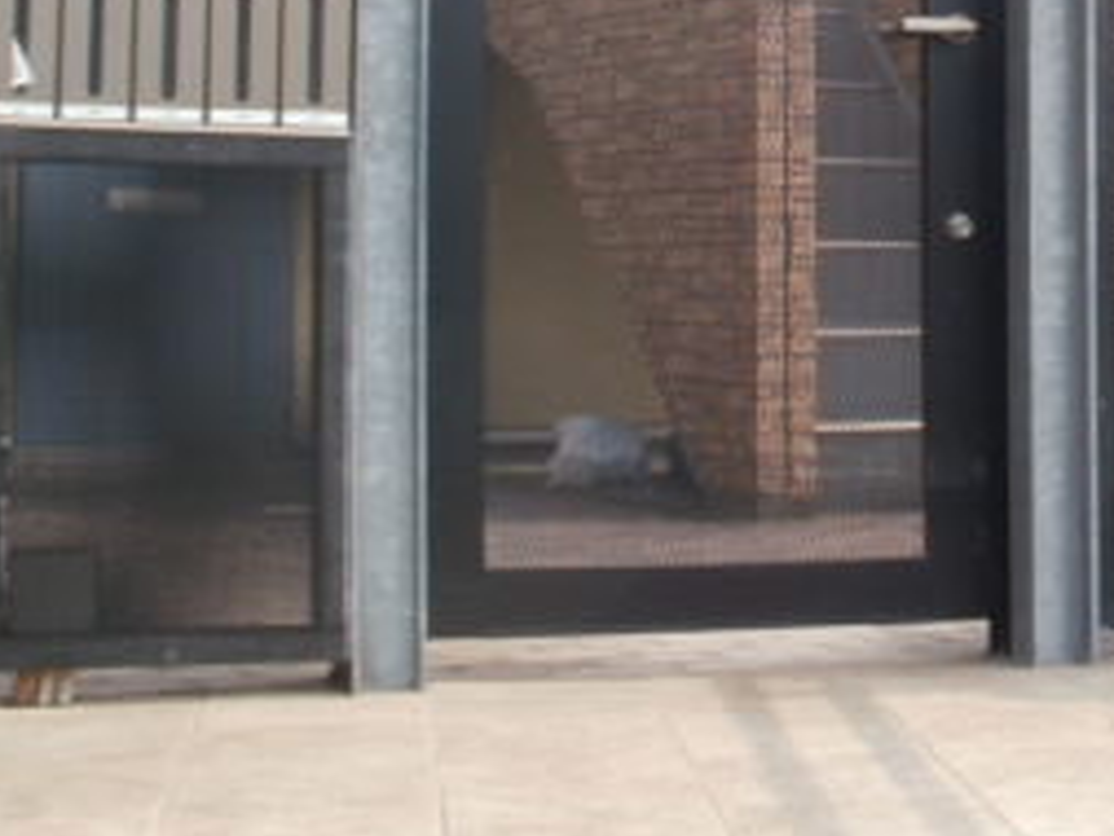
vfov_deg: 15.6
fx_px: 2930
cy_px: -202
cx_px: 1215
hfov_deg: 20.5
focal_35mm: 91
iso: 100
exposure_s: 1/80
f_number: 5.6
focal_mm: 6.3
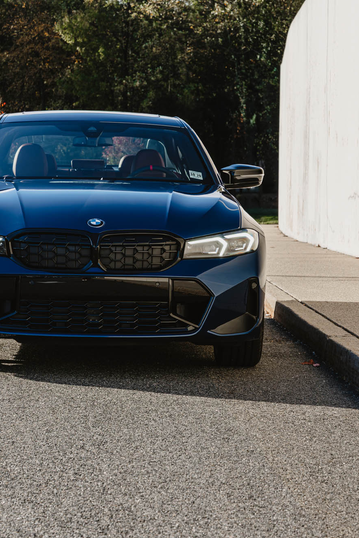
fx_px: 1693
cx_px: 167
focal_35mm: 113
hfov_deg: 12.1
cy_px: 147
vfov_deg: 18.0
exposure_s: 1/125
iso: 200
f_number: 7.1
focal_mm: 64.1
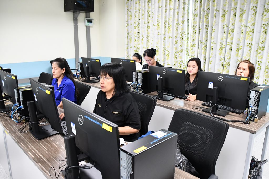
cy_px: 90
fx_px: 202
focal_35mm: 27
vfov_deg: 47.9
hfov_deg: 67.4
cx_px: 134
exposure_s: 1/100
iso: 3200
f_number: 3.5
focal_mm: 18
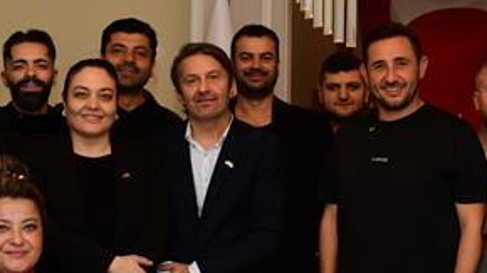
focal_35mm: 81
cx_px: 343
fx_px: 1046
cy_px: 212
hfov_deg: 26.0
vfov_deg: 14.8
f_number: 6.3
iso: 560
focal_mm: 28
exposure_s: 1/60
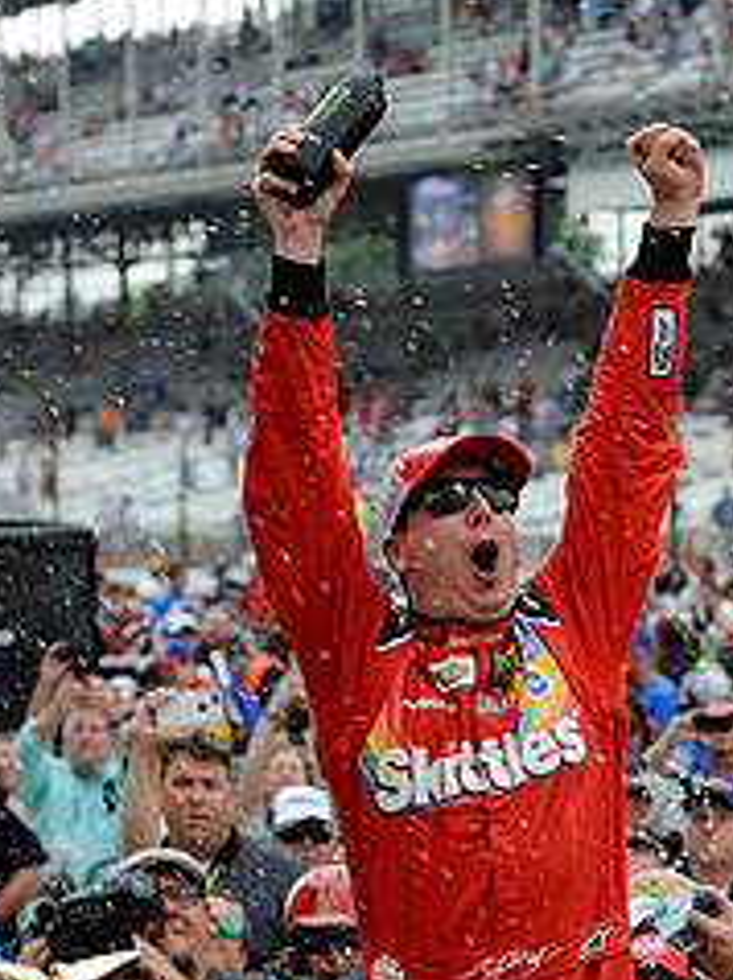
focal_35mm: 173
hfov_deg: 8.6
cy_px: 877
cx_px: 459
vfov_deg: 11.4
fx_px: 4893
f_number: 5.6
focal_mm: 95
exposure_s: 1/400
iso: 800
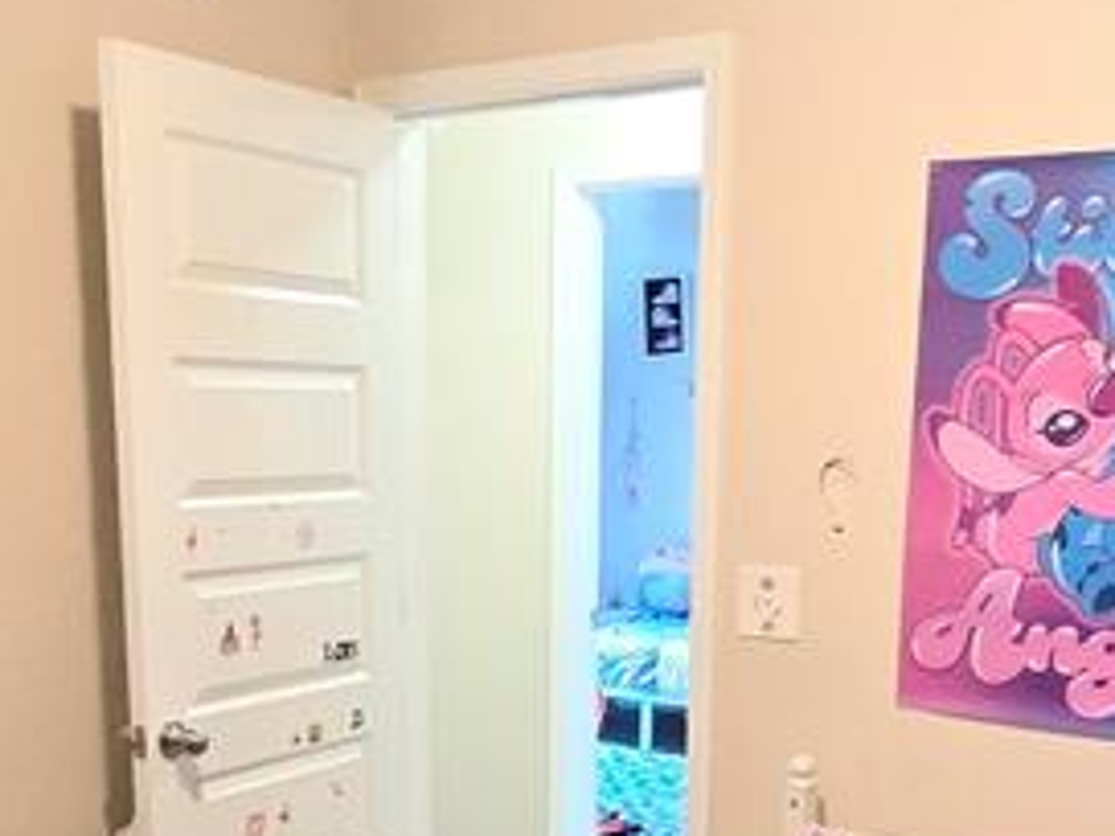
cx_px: 623
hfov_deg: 38.9
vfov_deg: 28.0
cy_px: 824
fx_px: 1578
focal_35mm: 49
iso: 1000
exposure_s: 1/60
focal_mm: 2.2
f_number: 2.2
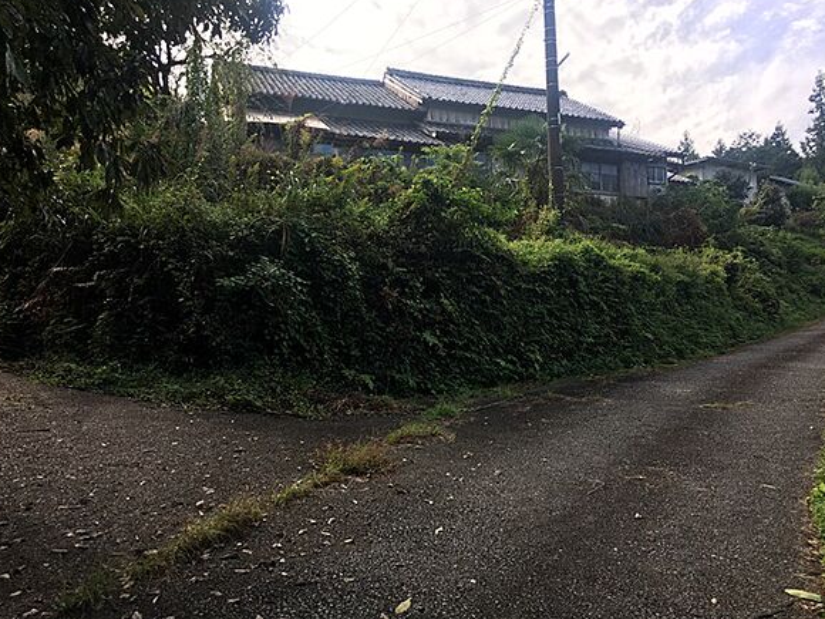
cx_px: 405
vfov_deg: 46.8
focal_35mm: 30
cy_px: 300
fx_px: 715
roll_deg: -0.9
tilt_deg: +7.5
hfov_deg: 60.0
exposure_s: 1/487
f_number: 2.2
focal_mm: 4.15
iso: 25
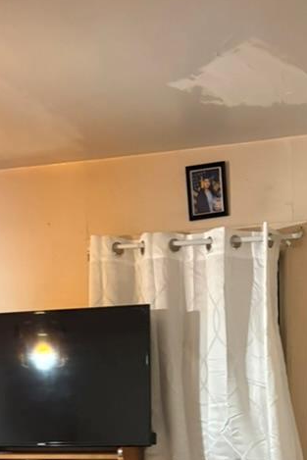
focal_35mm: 59
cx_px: 201
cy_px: 495
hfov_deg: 22.9
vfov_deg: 30.6
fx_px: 754
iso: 500
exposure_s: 1/40
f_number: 1.6
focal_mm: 5.96
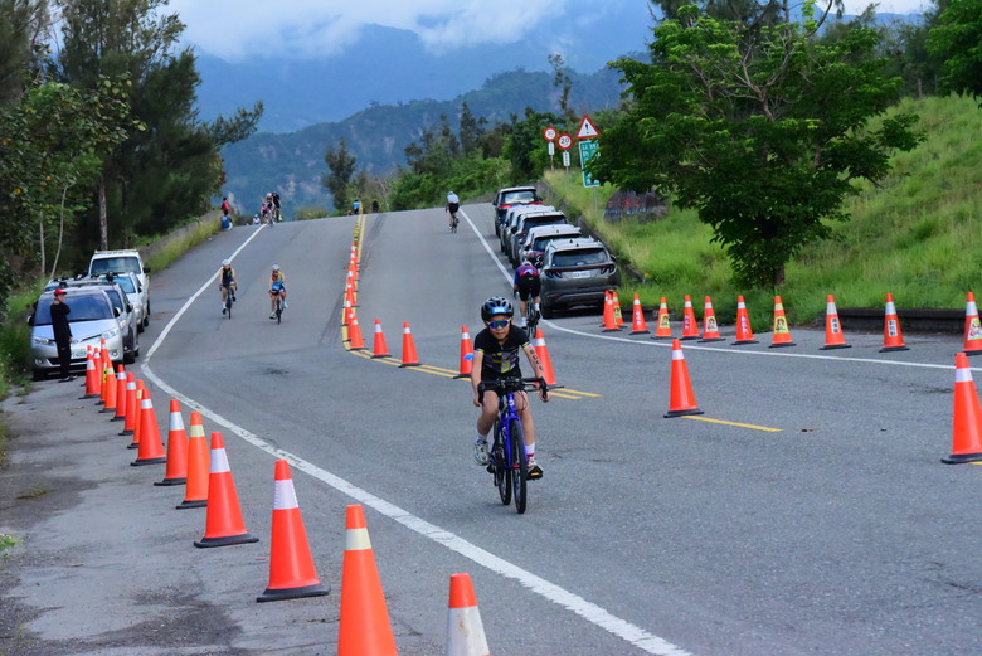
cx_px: 491
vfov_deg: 10.2
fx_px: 3684
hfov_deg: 15.2
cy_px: 328
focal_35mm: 135
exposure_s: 1/3200
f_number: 14
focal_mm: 135
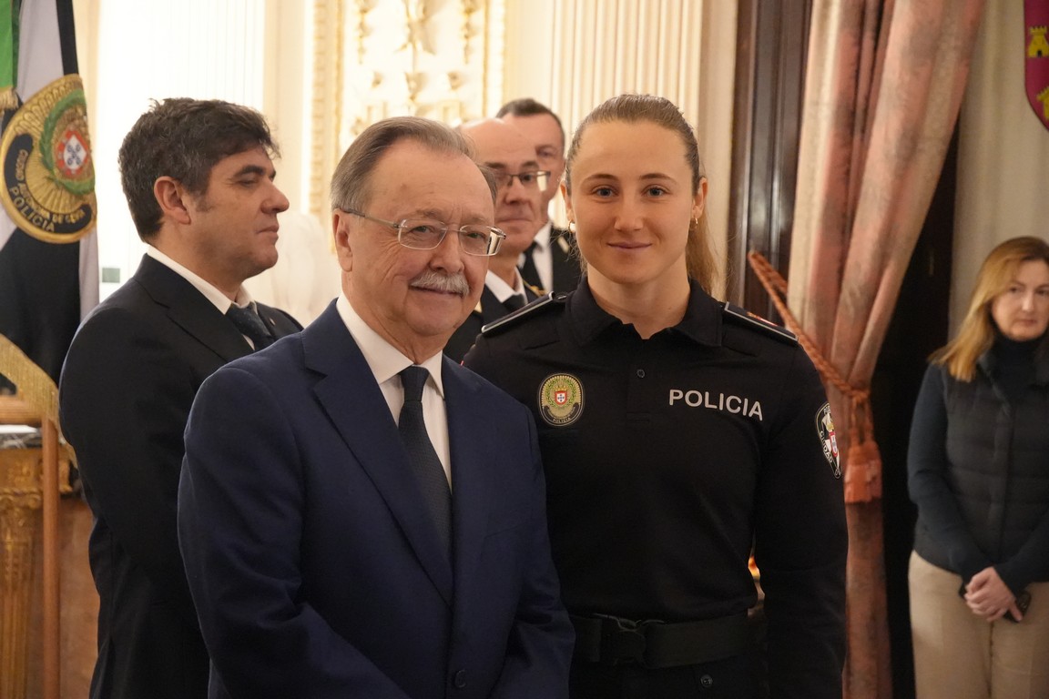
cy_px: 350
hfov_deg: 24.2
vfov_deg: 16.3
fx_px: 2447
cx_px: 524
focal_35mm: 84
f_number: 4.5
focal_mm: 56
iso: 12800
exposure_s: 1/160
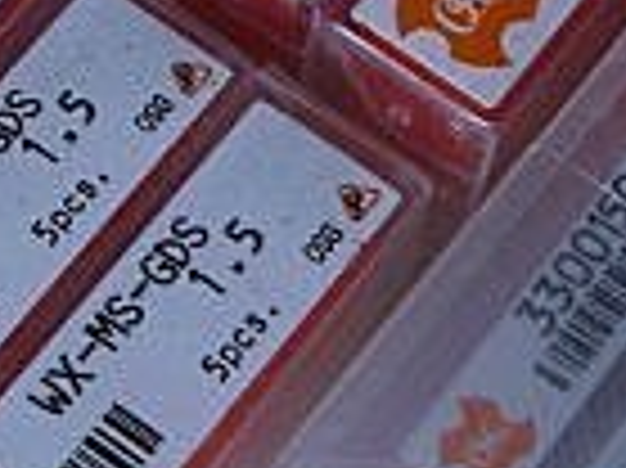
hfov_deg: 11.3
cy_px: 248
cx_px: 414
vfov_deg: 8.5
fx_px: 3162
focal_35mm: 175
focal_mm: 6.2
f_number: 2.7
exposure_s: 1/80
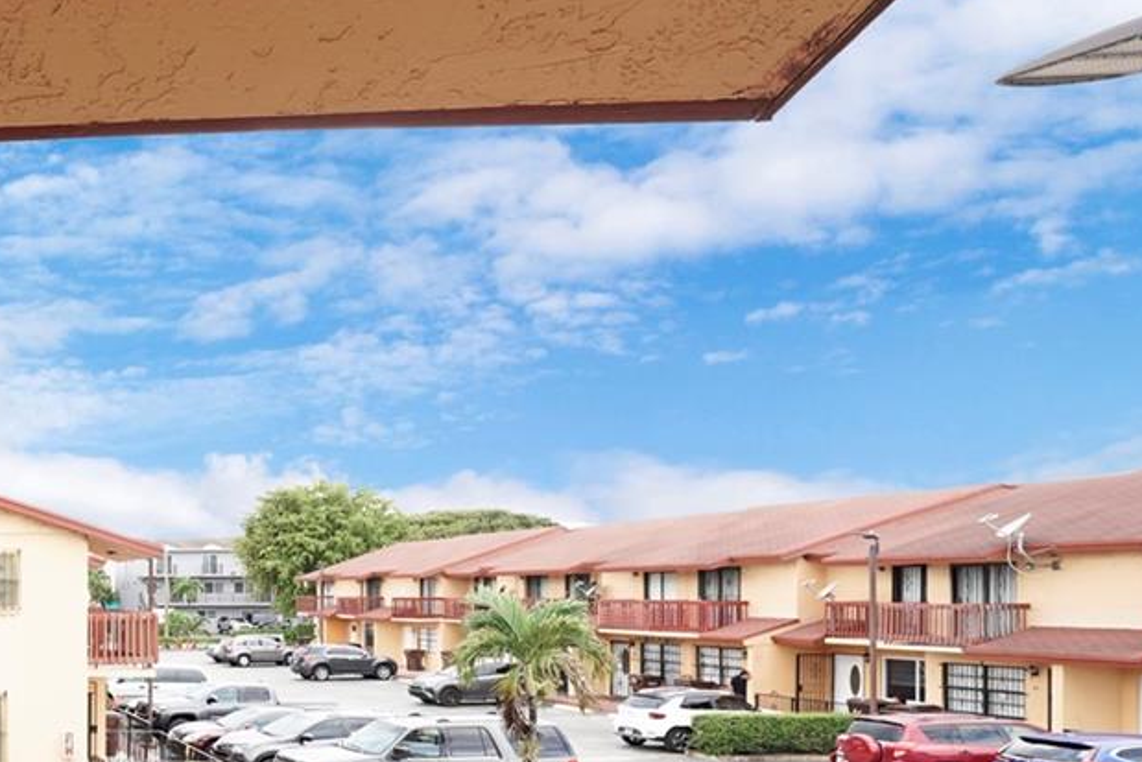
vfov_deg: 40.6
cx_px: -227
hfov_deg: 41.3
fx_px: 984
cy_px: 611
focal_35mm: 31
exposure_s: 1/50
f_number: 8
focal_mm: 12
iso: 200
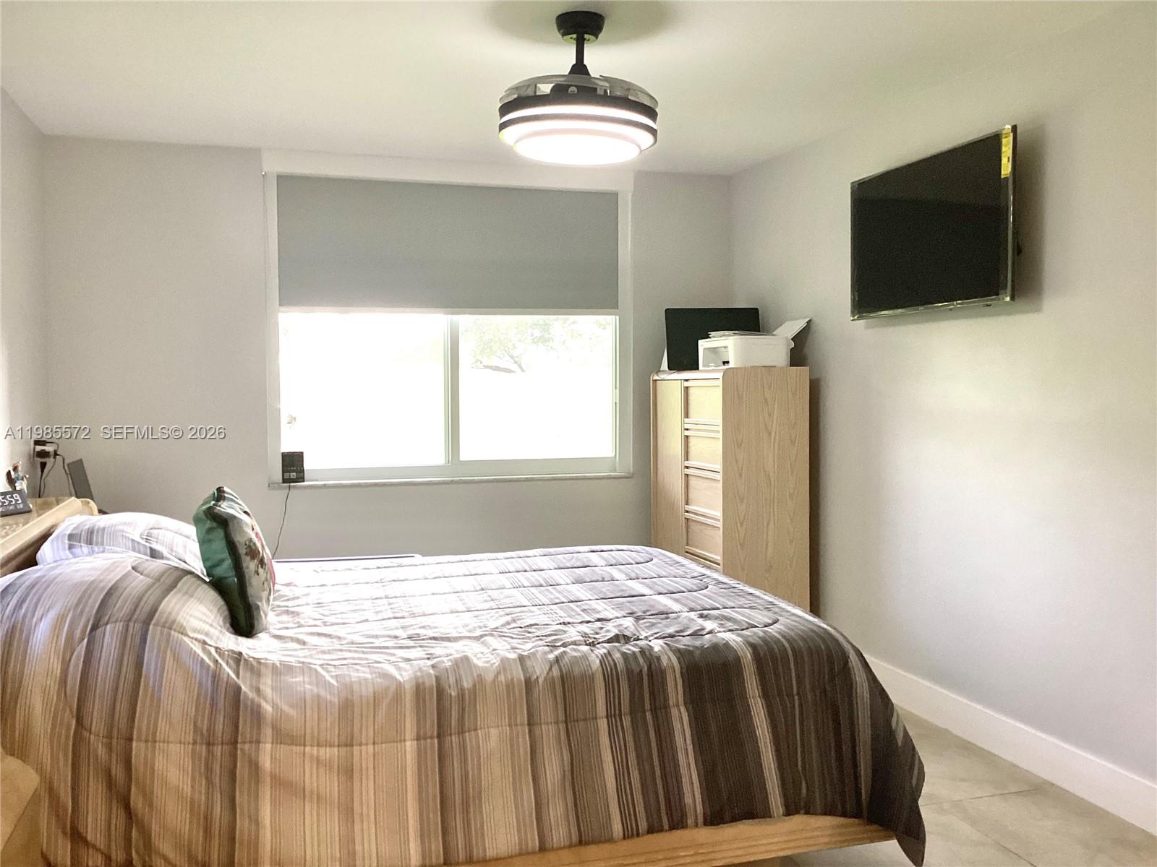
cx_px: 578
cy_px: 434
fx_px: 1036
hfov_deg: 58.4
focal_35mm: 31
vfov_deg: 45.4
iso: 100
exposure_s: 1/60
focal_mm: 3.3
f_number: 2.4
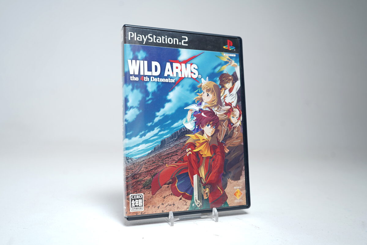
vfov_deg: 41.1
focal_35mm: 32
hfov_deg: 58.7
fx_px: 326
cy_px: 122
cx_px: 184
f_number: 5
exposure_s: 1/3
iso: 64
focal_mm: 32
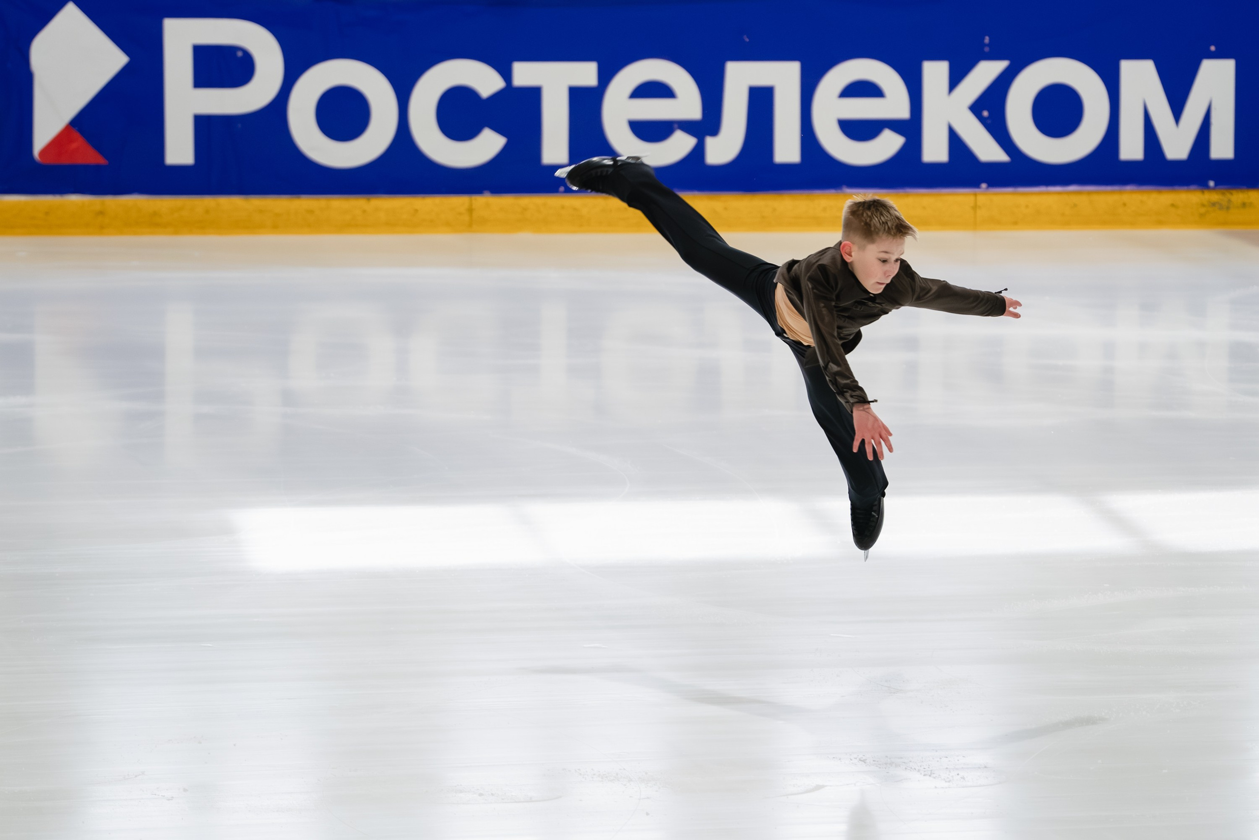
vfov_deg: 7.3
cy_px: 372
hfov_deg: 11.0
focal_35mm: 187
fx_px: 6540
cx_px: 785
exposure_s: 1/1000
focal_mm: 137
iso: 5000
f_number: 4
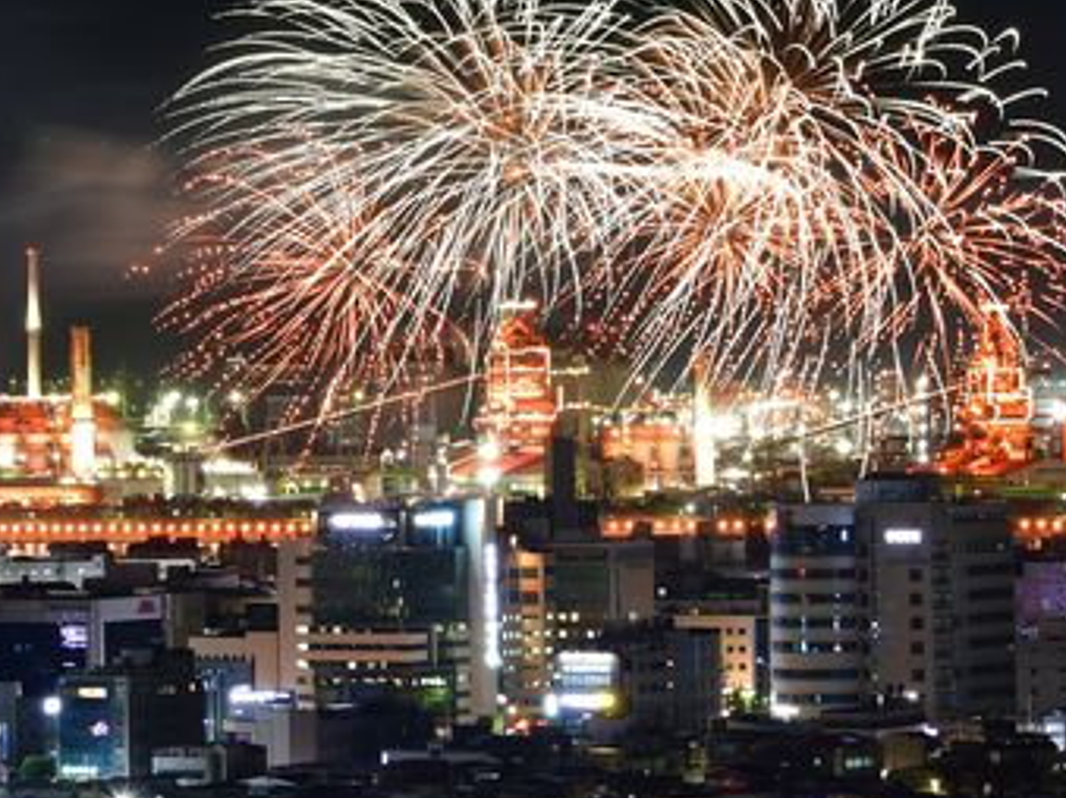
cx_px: 528
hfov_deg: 13.8
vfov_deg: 10.4
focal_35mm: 143
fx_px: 4402
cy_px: 275
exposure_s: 6.5
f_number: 8
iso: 100
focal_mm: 90
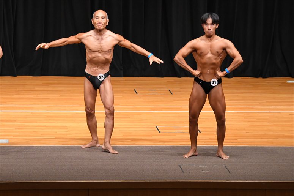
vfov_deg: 6.3
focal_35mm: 217
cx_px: 147
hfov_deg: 9.5
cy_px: 98
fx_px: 1771
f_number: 5.6
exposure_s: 1/400
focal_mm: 145
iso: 5000
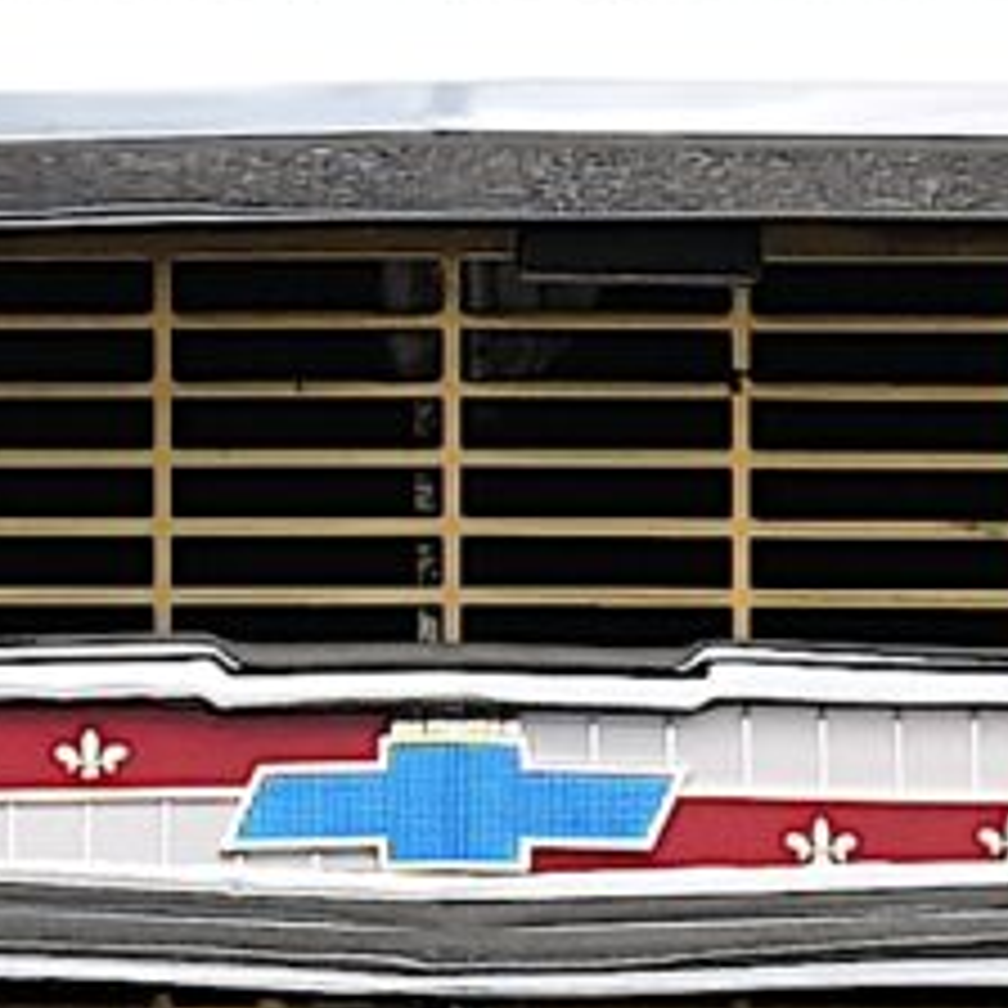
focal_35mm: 920
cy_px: 353
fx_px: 30305
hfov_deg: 1.9
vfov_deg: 1.9
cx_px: 540
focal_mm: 63
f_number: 4.8
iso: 450
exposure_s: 1/125
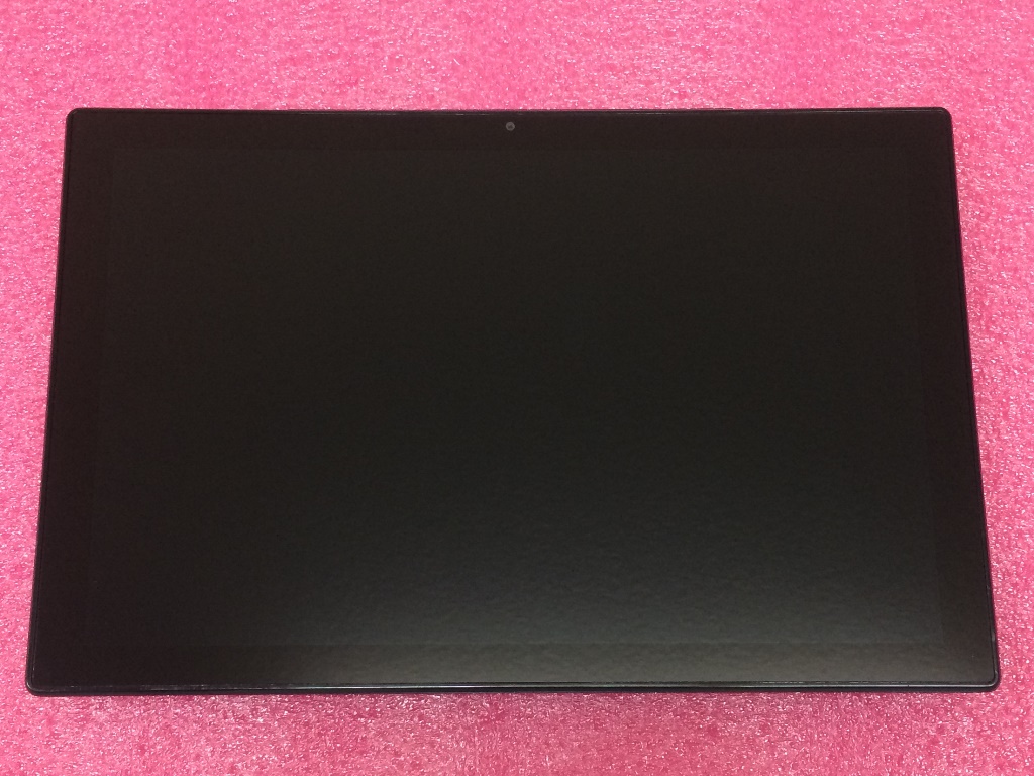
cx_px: 517
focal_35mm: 29
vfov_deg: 48.2
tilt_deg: -77.1
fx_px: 866
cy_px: 388
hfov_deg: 61.7
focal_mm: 4.15
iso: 125
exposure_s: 1/30
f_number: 2.2
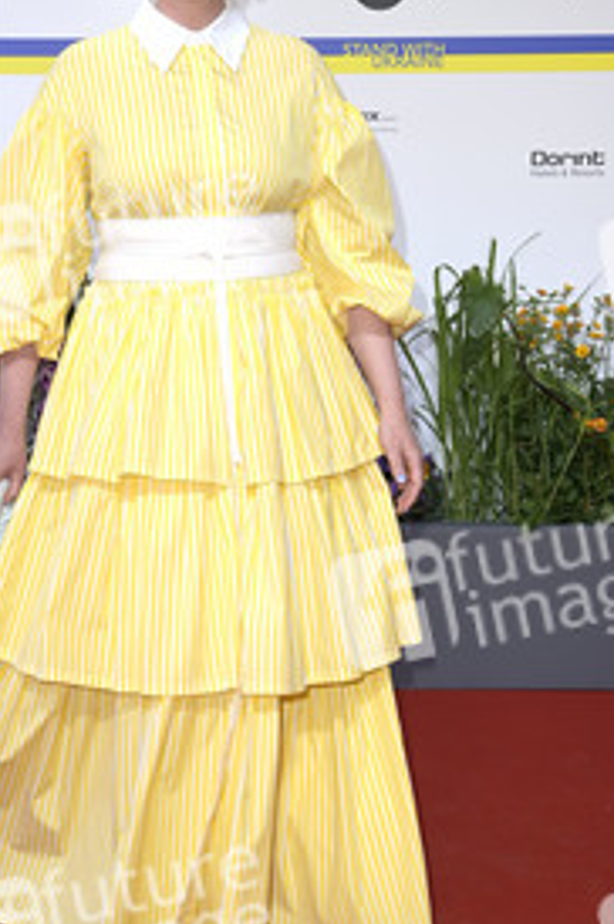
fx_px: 1795
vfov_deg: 28.9
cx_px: 196
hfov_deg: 19.3
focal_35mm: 70
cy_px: 422
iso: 640
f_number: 6.3
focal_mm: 48
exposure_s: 1/250
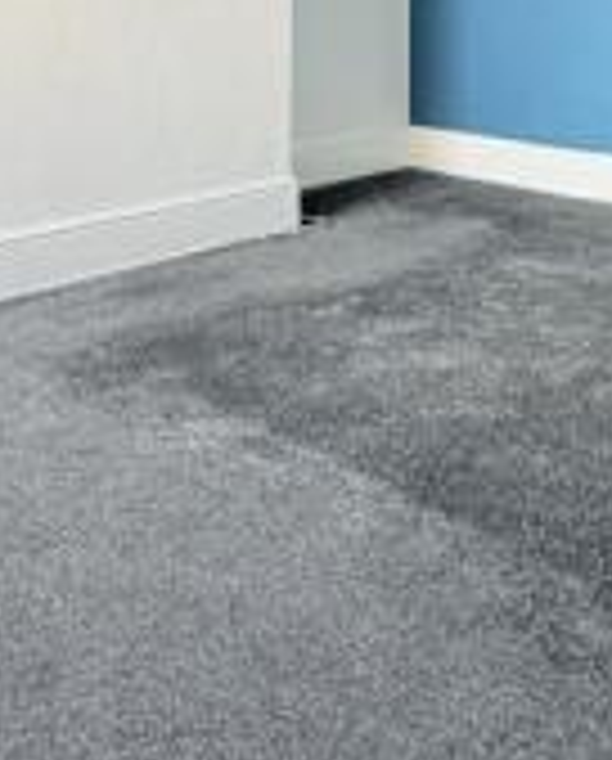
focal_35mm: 47
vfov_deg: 36.2
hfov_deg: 32.2
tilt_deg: -3.9
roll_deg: -0.8
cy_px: 29
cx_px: 281
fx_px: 1060
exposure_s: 1/121
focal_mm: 2.22
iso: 125
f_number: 2.2
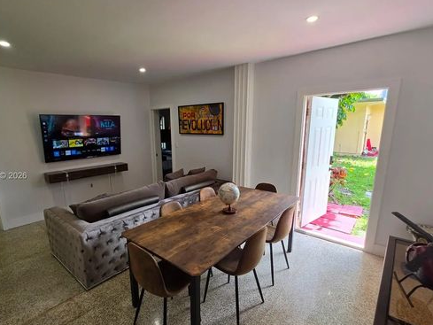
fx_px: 213
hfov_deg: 90.8
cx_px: 200
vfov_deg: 74.6
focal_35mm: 17
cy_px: 176
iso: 32
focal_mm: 2.2
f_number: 1.9
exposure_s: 1/120
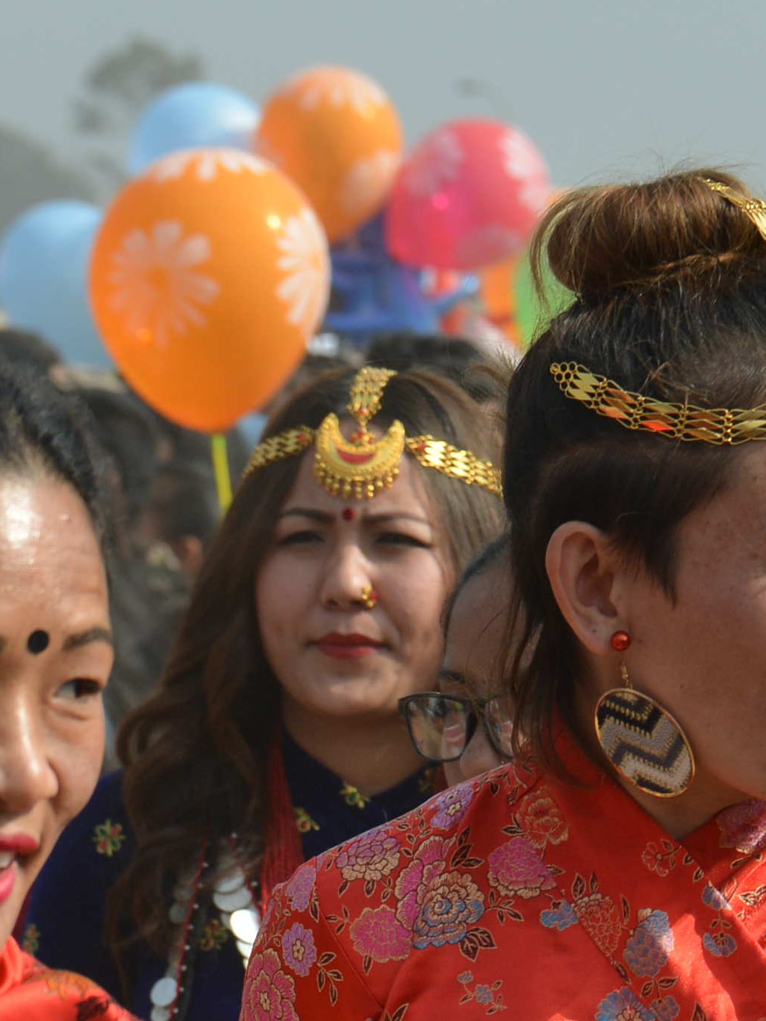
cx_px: 723
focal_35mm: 273
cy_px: 1679
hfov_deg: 5.4
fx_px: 8054
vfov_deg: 7.1
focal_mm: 70
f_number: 5.6
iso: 400
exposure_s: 1/1250
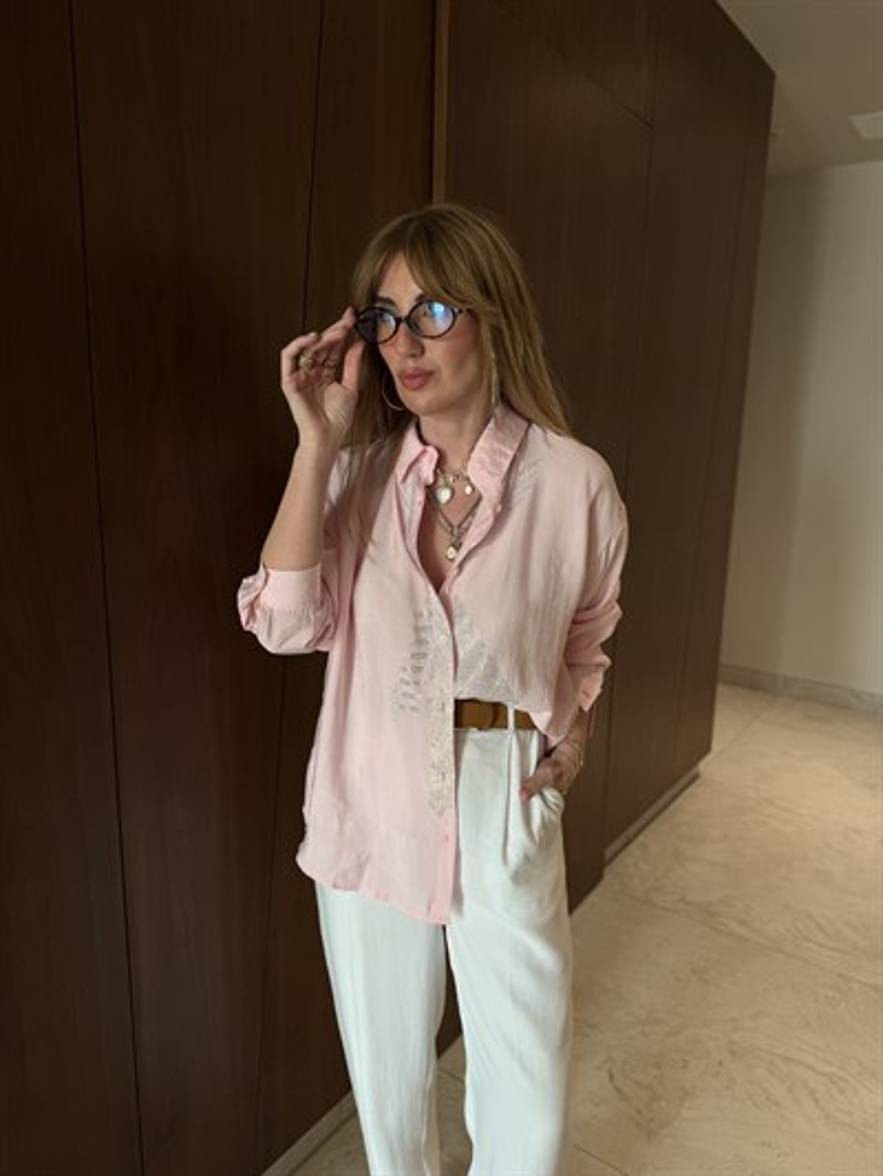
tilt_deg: -9.9
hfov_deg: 56.8
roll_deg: -1.7
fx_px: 816
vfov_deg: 71.6
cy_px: 588
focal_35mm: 24
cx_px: 442
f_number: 1.78
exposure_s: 1/100
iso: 125
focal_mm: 6.76
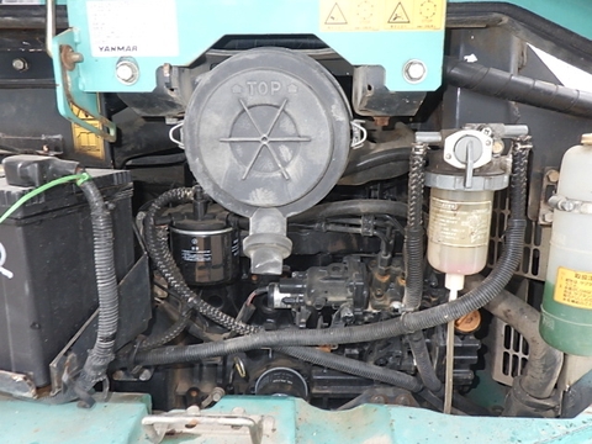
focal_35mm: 28
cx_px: 296
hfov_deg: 63.4
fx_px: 479
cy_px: 222
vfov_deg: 49.7
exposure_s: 1/40
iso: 400
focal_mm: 5
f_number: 3.5
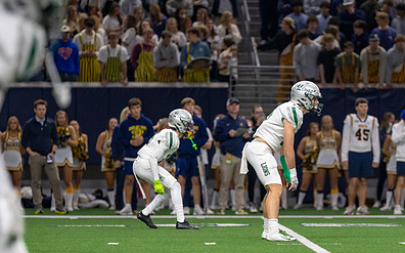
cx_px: 285
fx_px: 3530
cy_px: 170
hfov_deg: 6.6
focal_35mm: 320
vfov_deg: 4.1
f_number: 2.8
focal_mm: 200
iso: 2000
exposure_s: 1/1250
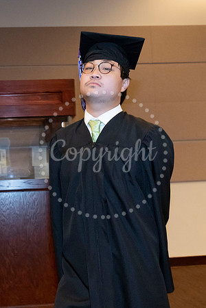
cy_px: 152
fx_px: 463
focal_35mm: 54
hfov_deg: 24.9
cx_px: 59
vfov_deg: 36.9
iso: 6400
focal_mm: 35
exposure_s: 1/125
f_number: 5.6
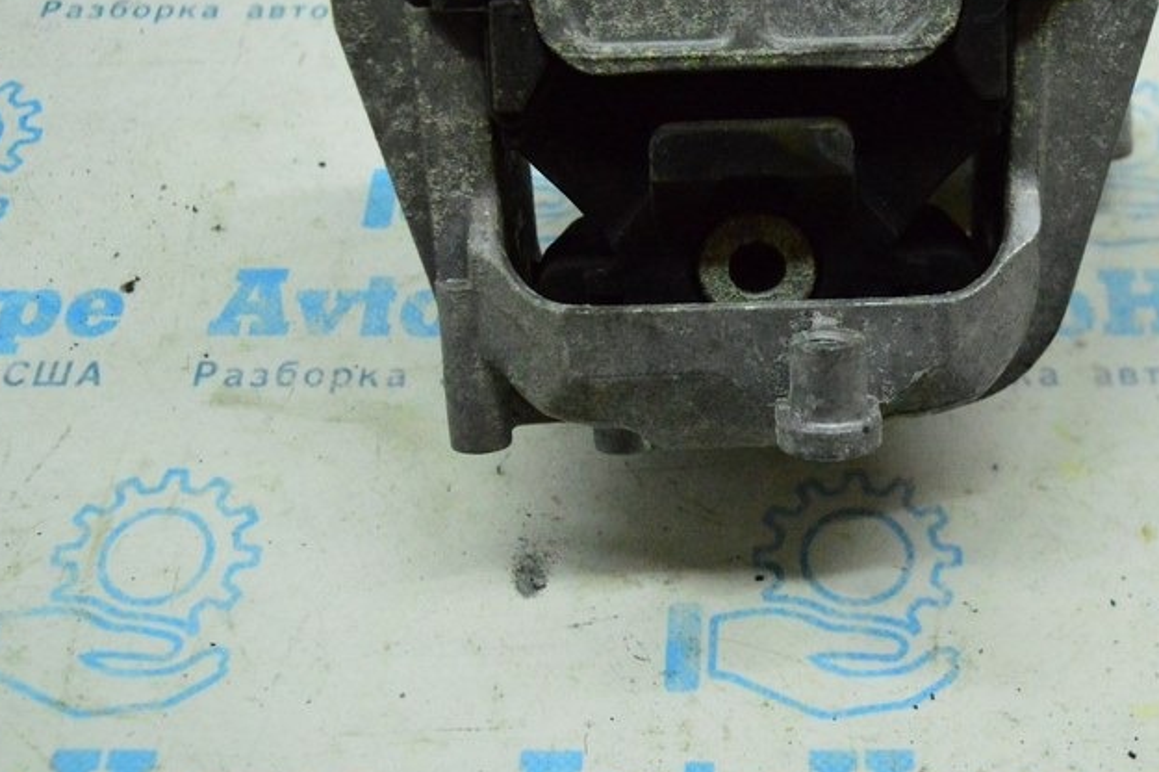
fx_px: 1898
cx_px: 773
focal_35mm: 59
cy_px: 292
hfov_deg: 33.6
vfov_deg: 22.9
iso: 6400
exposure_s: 1/1000
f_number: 4
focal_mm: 24
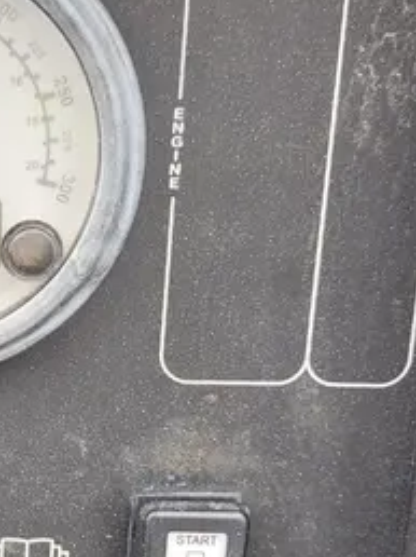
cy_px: 314
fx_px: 1188
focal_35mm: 74
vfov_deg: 26.3
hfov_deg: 19.2
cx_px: -11
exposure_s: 1/120
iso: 50
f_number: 1.8
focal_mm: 5.4
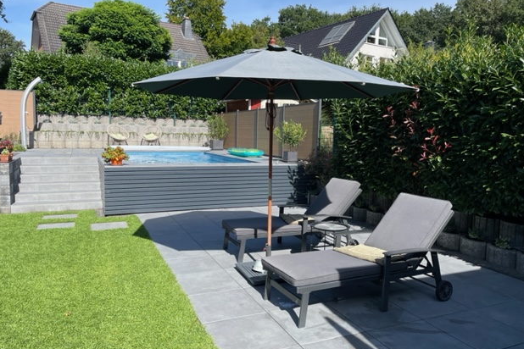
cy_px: 179
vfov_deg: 46.4
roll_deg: -1.1
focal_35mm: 28
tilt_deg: -5.8
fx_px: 408
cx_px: 258
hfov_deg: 65.5
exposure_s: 1/2304
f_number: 1.6
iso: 32
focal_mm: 4.2
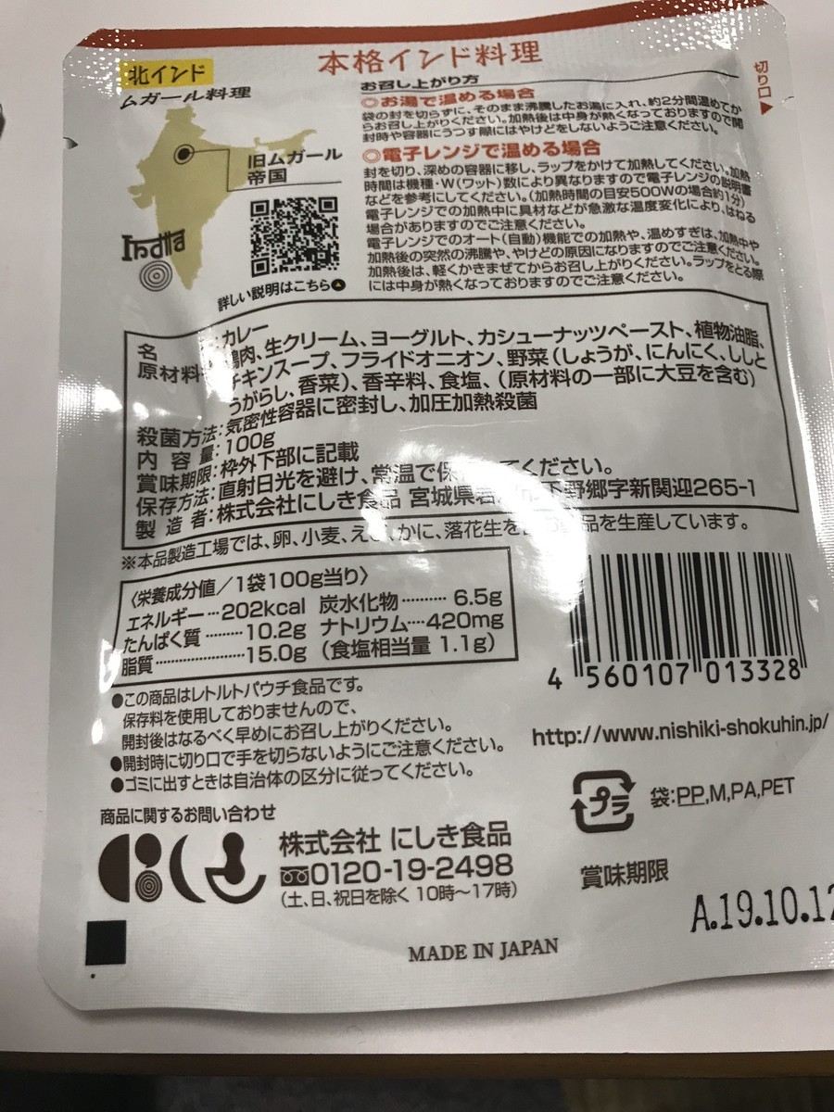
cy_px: 556
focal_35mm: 28
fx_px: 899
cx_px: 417
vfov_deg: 63.4
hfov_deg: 49.7
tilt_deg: -79.3
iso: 25
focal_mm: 3.99
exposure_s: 1/33
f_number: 1.8
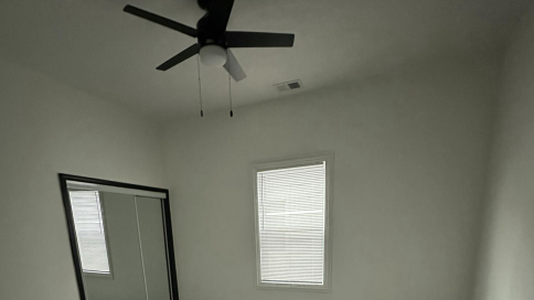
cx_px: 263
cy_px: 296
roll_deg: +2.4
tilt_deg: -12.6
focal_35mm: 21
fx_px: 297
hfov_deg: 83.8
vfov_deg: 45.6
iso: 800
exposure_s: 1/60
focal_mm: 2.22
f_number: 2.2
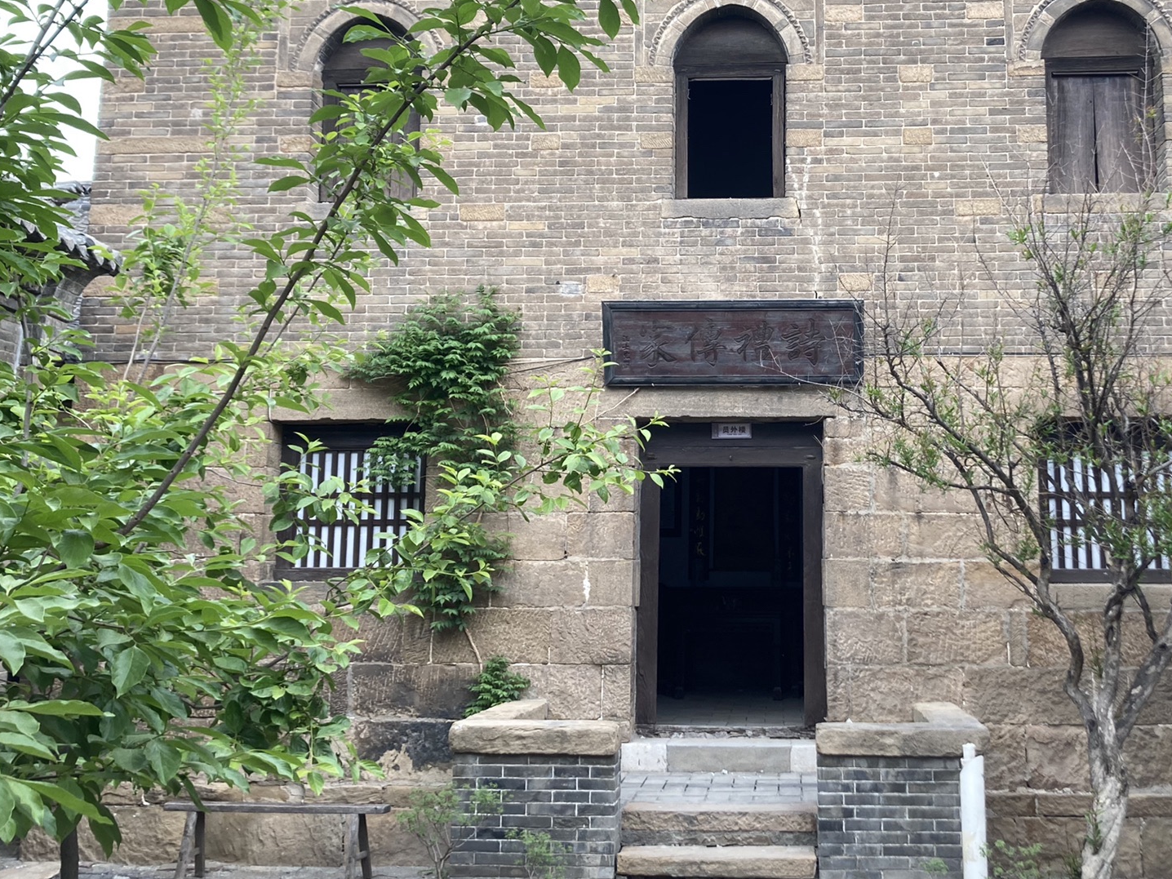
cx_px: 729
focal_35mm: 39
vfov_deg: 36.7
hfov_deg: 47.5
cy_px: 343
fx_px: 1320
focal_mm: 3.99
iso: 20
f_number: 1.8
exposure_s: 1/127
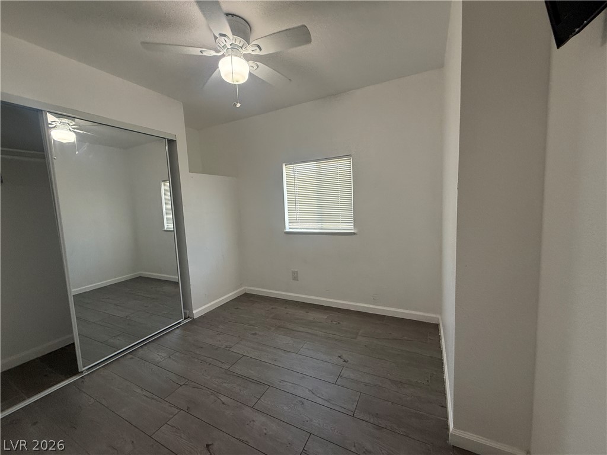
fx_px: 245
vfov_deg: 85.7
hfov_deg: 102.1
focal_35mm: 14
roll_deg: +3.1
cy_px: 228
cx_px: 304
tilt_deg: -4.8
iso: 200
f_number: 2.2
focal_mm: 2.22
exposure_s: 1/120
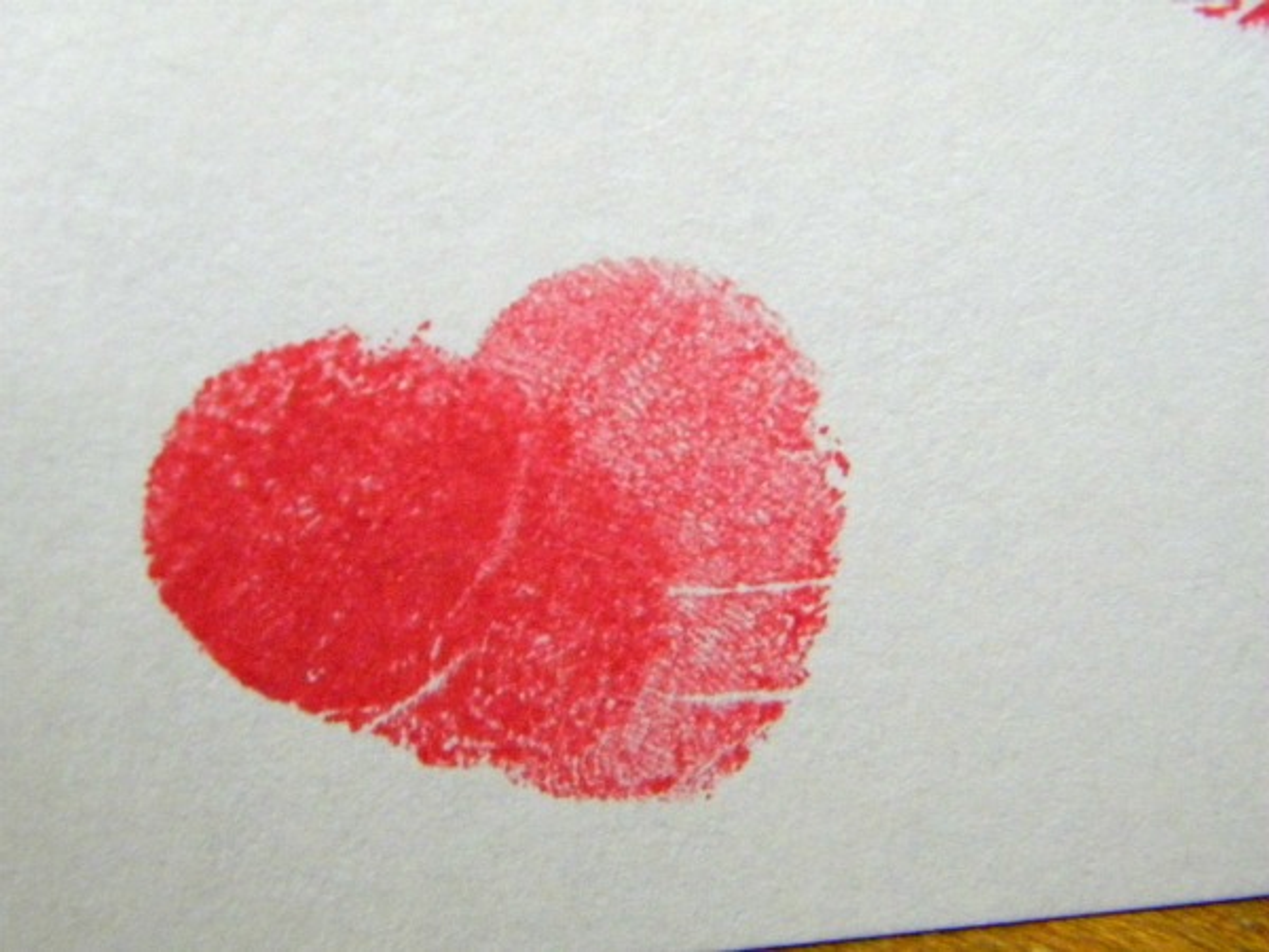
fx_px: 3043
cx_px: 634
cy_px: 476
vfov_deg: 17.8
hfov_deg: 23.6
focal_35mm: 83
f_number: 4.5
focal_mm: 15.1
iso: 800
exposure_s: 1/57.2
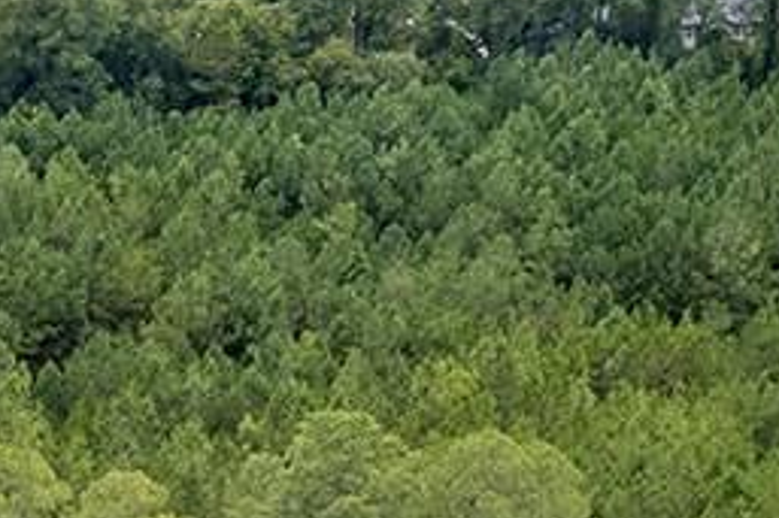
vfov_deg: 9.9
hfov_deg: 14.4
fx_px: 2963
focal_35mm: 137
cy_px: 557
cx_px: -206
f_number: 2.8
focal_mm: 8.38
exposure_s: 1/500
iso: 200
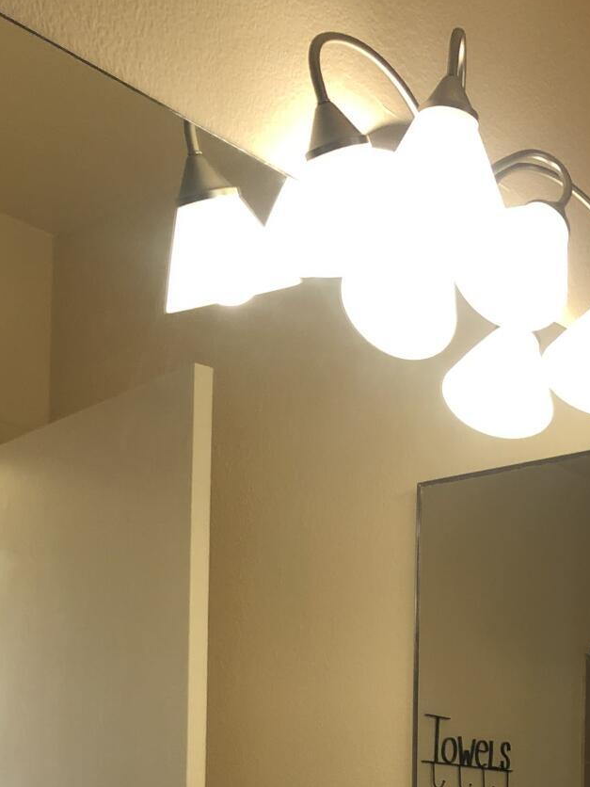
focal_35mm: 67
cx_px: 569
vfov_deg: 27.0
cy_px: 827
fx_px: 1523
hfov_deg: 21.3
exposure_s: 1/20
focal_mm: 3.99
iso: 40
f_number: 1.8
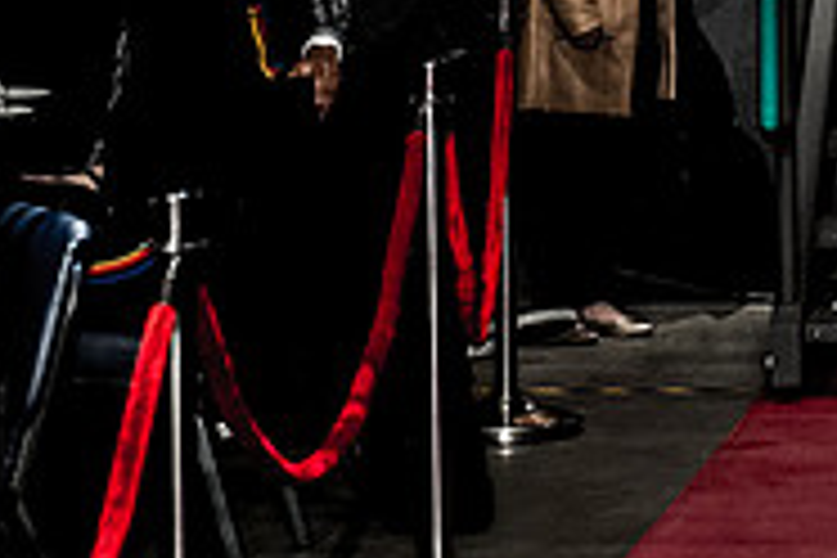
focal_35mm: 238
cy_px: -297
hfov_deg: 8.6
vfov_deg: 5.7
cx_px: 995
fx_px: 5533
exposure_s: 1/160
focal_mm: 70
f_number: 4.5
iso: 1600
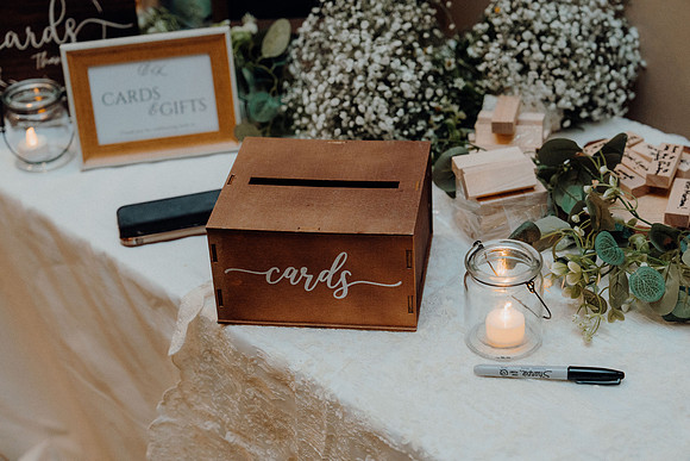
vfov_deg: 19.5
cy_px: 230
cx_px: 345
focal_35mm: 70
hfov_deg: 28.8
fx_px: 1342
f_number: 3.5
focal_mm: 70
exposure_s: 1/160
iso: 3200
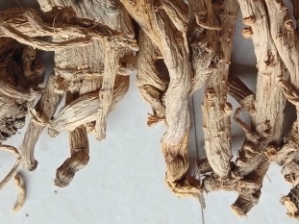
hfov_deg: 18.8
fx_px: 889
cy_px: 34
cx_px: 259
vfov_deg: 14.2
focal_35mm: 103
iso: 267
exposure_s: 1/100
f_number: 1.8
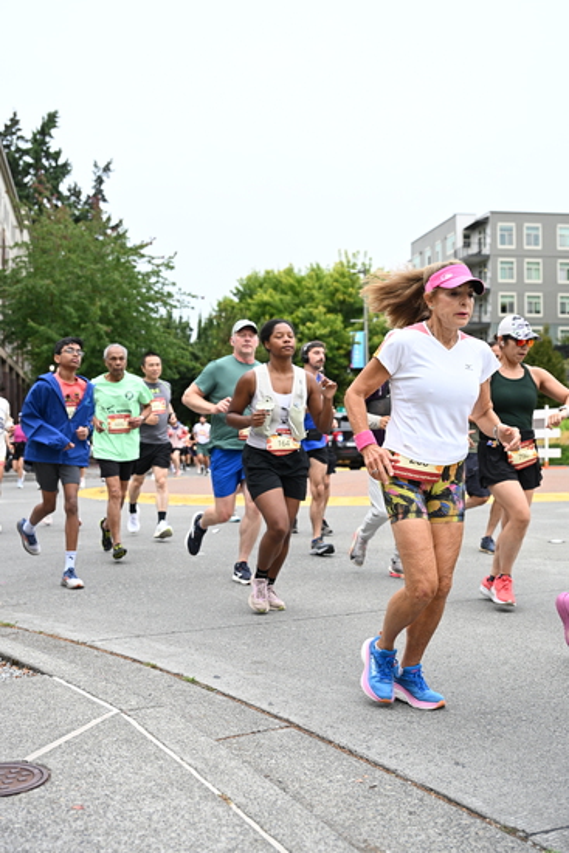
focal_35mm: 44
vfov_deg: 44.5
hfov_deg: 30.5
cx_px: 284
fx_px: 1042
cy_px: 426
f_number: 4
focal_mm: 44
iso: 1600
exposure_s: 1/800
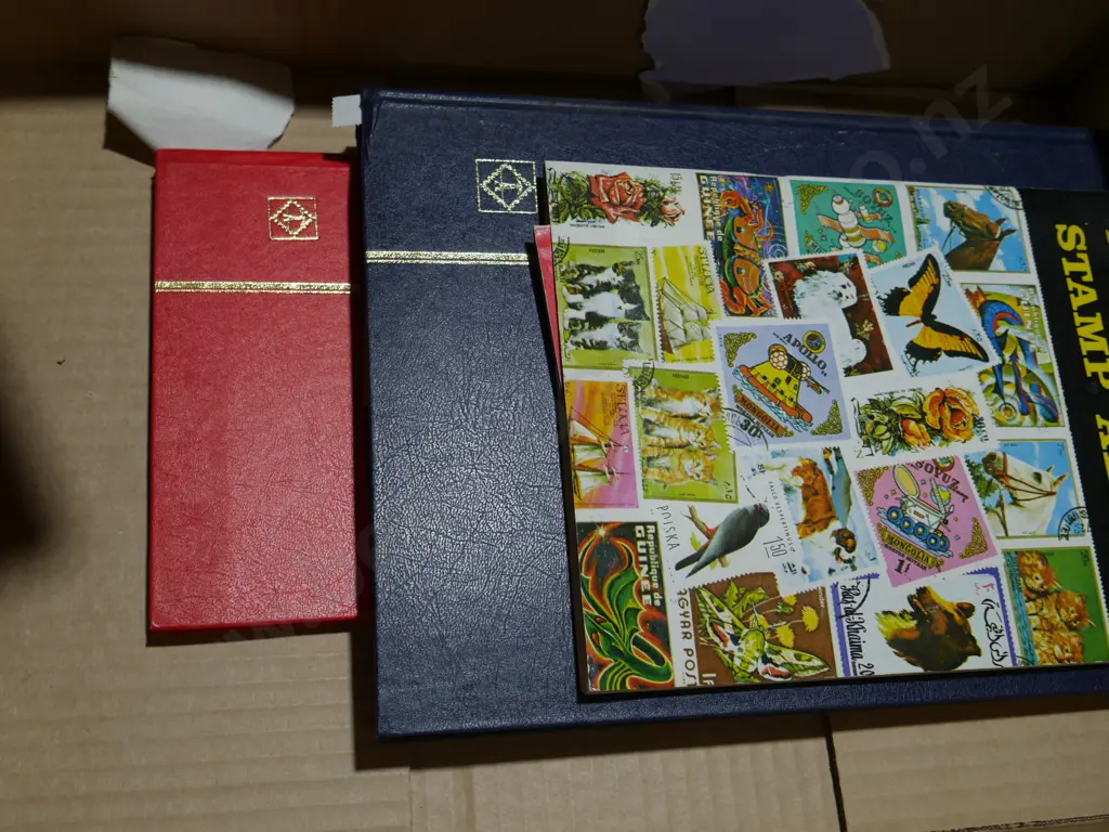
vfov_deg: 36.0
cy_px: 416
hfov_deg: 46.8
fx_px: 1281
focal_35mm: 40
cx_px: 554
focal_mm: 20
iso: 200
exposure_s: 1/125
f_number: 5
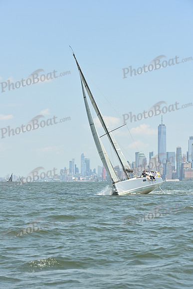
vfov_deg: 21.5
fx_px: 763
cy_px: 144
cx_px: 96
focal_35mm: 95
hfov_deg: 14.4
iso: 320
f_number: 7.1
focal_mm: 95
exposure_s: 1/1250
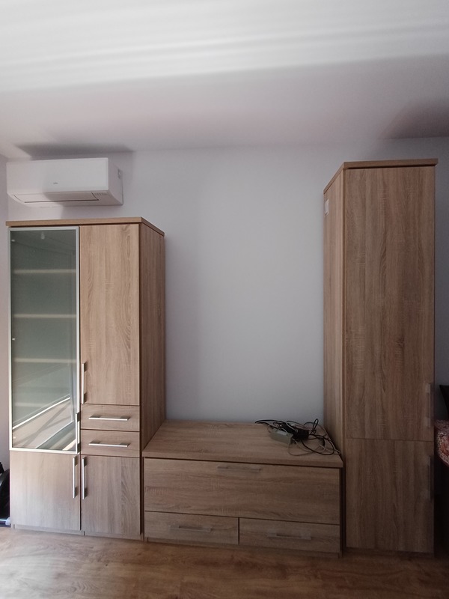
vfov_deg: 94.5
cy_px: 300
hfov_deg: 78.1
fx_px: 277
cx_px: 224
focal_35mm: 16
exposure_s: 1/50
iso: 125
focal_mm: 1.64
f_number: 2.2
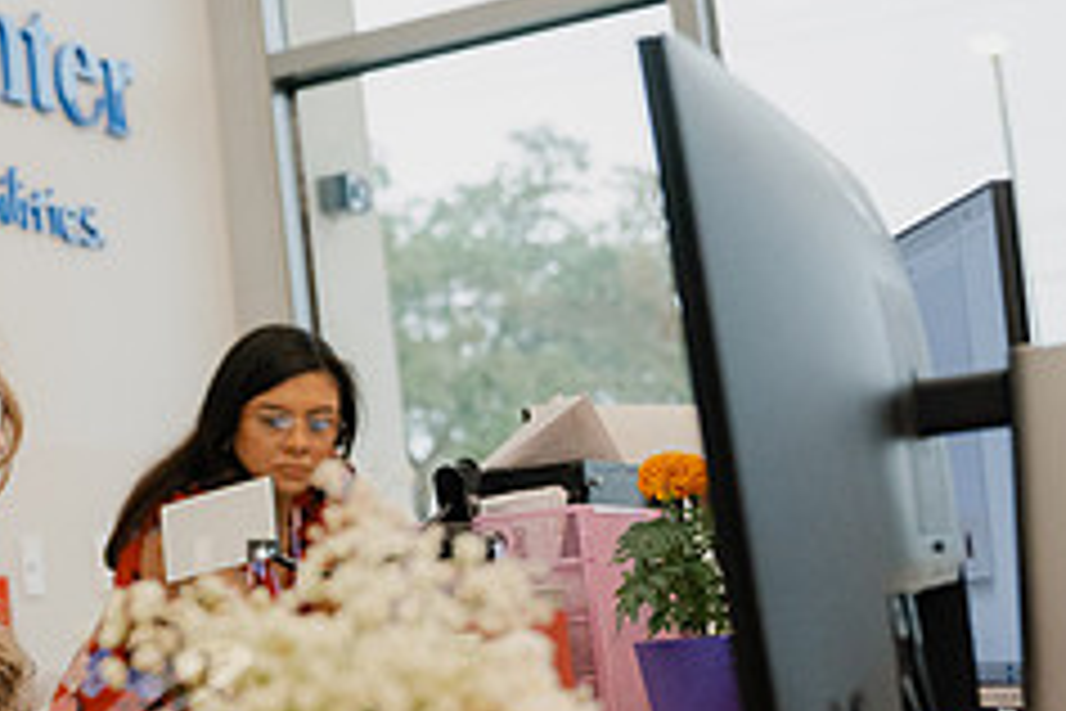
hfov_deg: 25.0
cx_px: -9
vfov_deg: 17.7
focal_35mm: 77
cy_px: 385
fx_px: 2280
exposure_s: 1/320
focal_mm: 31.5
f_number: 2.8
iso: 1250
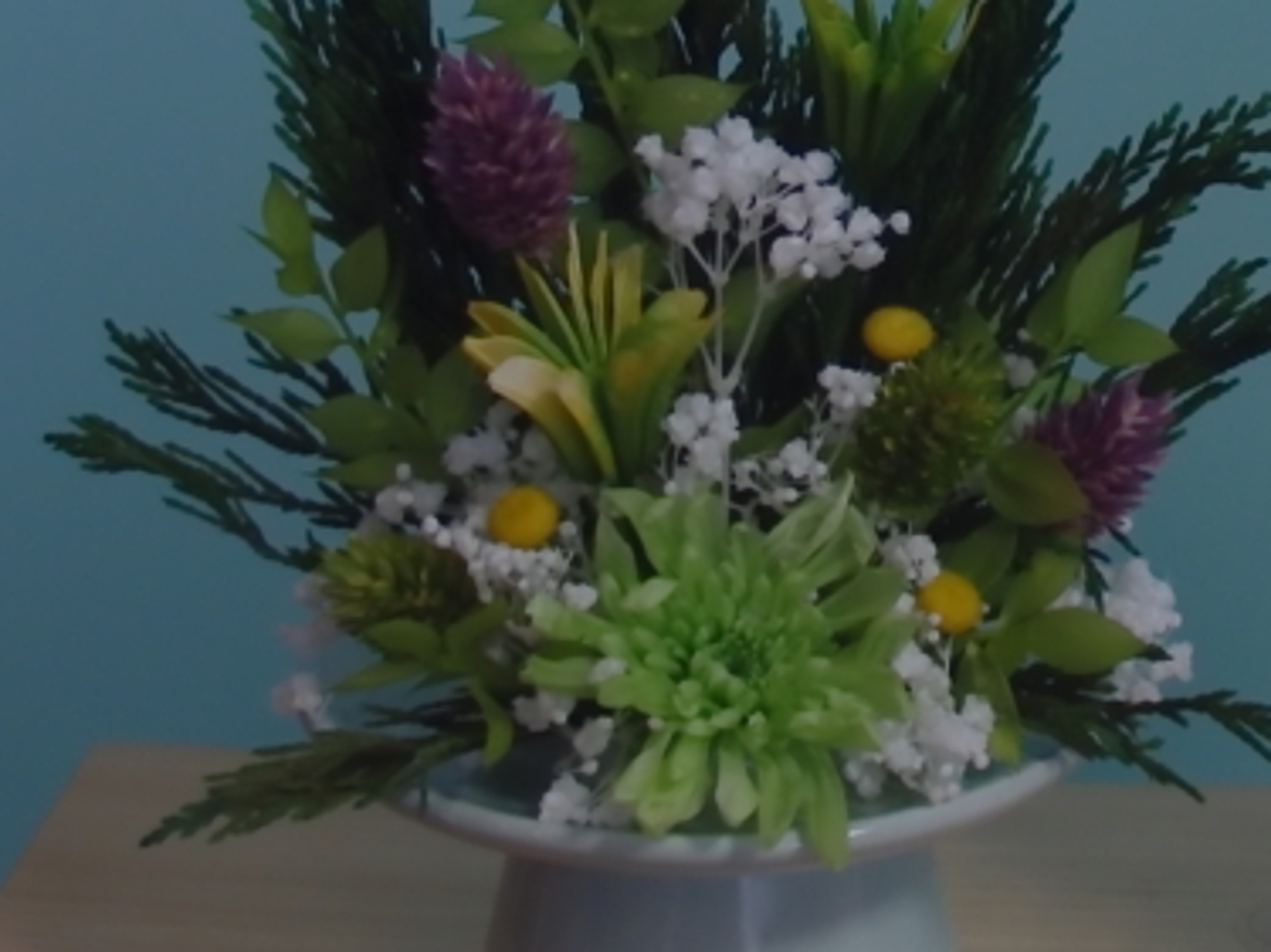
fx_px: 4515
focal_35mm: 123
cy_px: -64
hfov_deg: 15.7
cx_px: 1295
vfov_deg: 11.9
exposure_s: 1/50
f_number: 3.8
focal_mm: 8
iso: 640
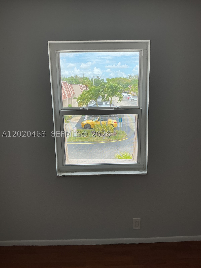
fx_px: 225
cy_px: 134
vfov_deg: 61.7
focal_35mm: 29
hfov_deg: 48.2
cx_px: 100
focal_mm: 3
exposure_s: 1/322
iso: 25
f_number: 1.8
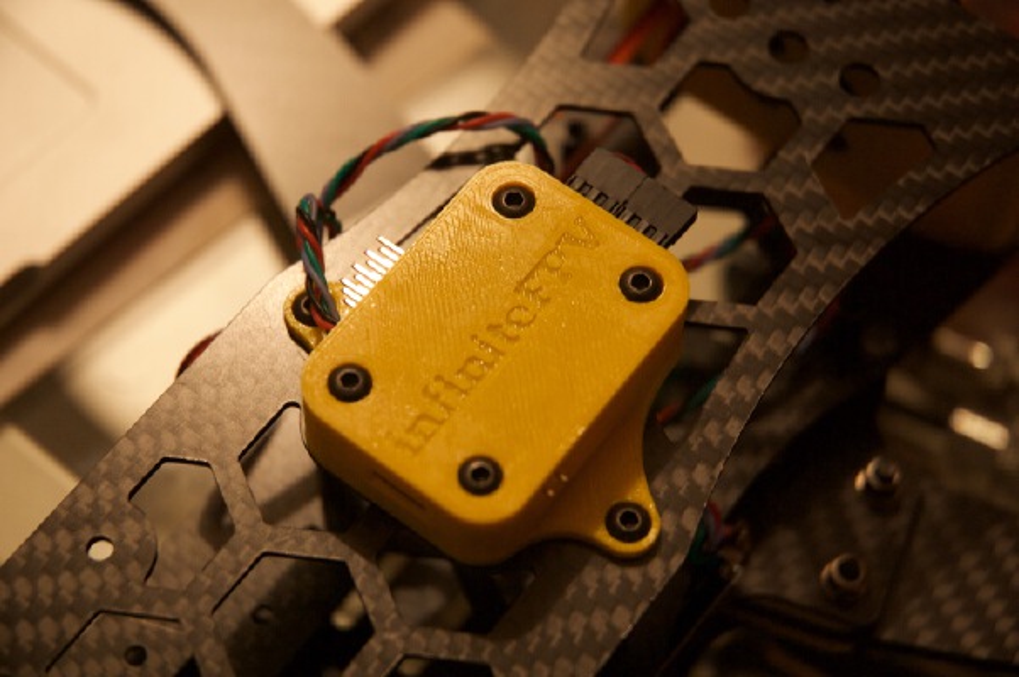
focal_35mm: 105
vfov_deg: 13.0
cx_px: 510
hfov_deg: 19.5
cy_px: 338
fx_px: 2969
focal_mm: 70
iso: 800
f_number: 4.5
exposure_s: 1/40
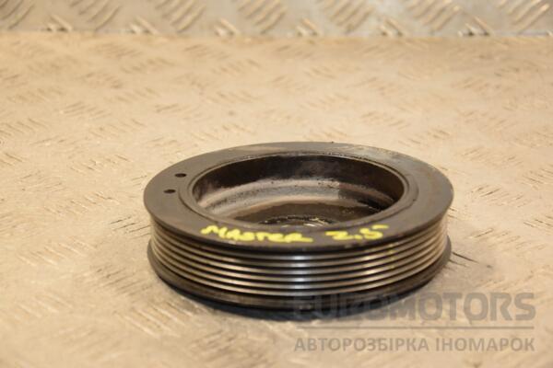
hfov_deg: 20.6
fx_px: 1521
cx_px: 276
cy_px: 184
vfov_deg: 13.8
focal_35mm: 99
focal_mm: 66
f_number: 5.3
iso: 800
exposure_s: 1/160
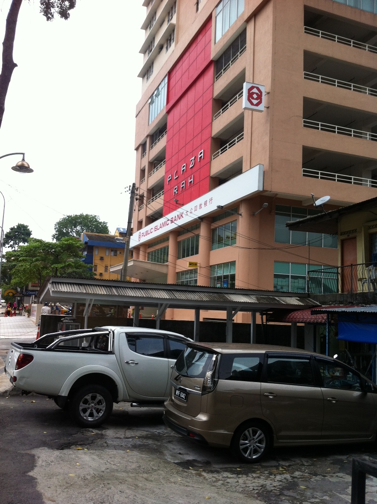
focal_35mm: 35
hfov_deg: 40.6
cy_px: 252
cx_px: 188
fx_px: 510
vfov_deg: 52.7
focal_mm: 3.85
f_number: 2.8
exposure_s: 1/60
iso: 80
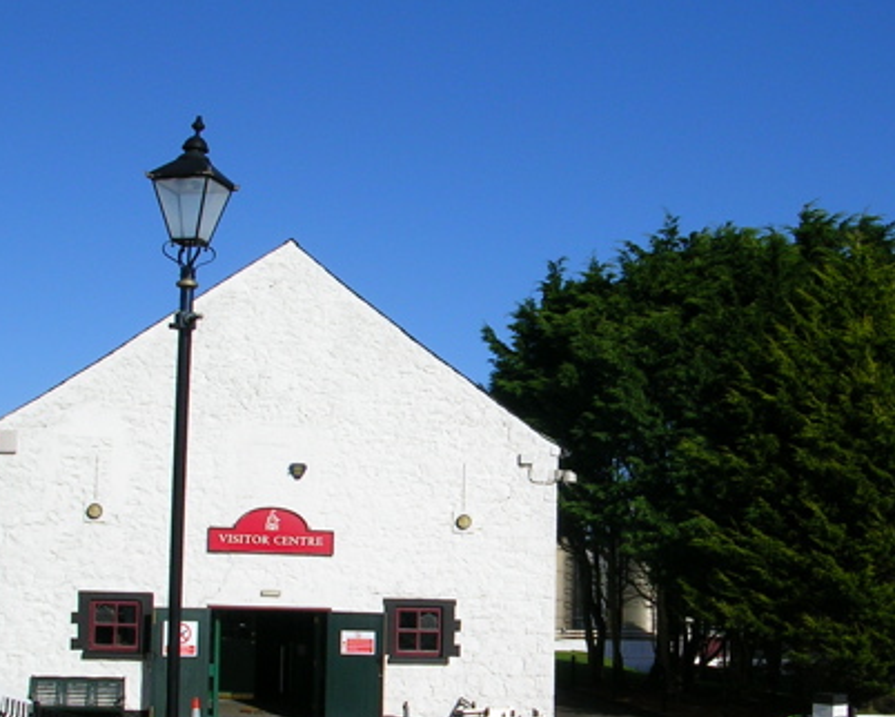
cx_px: 592
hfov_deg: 31.7
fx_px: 1564
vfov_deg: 25.7
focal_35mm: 59
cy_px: 474
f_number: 5.6
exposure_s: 1/597
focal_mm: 5.8
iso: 50
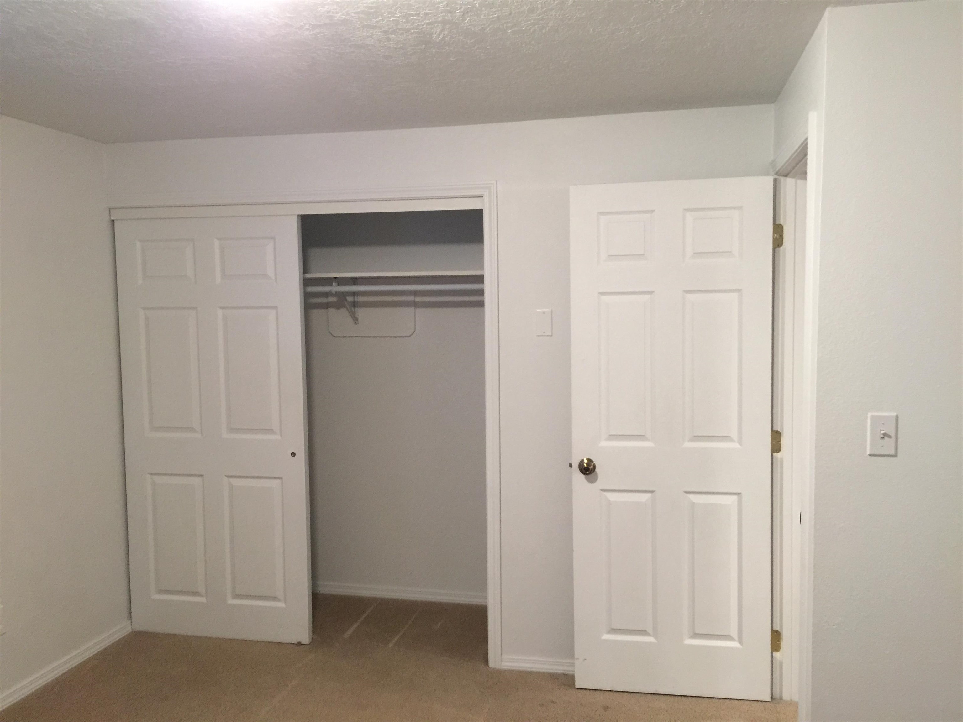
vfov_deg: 48.2
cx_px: 482
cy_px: 361
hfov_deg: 61.7
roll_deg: +0.4
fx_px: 807
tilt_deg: -2.8
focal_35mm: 29
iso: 100
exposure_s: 1/15
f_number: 2.2
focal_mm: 4.15
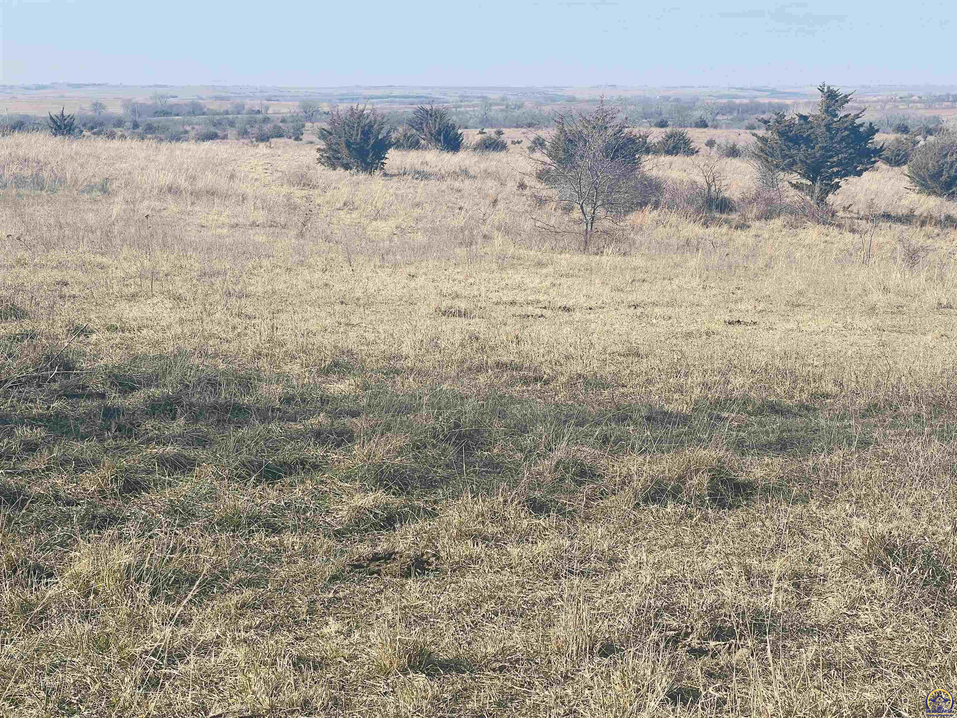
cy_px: 359
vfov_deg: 19.1
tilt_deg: -7.7
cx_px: 478
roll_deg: +0.1
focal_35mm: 77
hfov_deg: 25.3
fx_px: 2129
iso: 32
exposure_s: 1/523
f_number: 2.8
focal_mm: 9
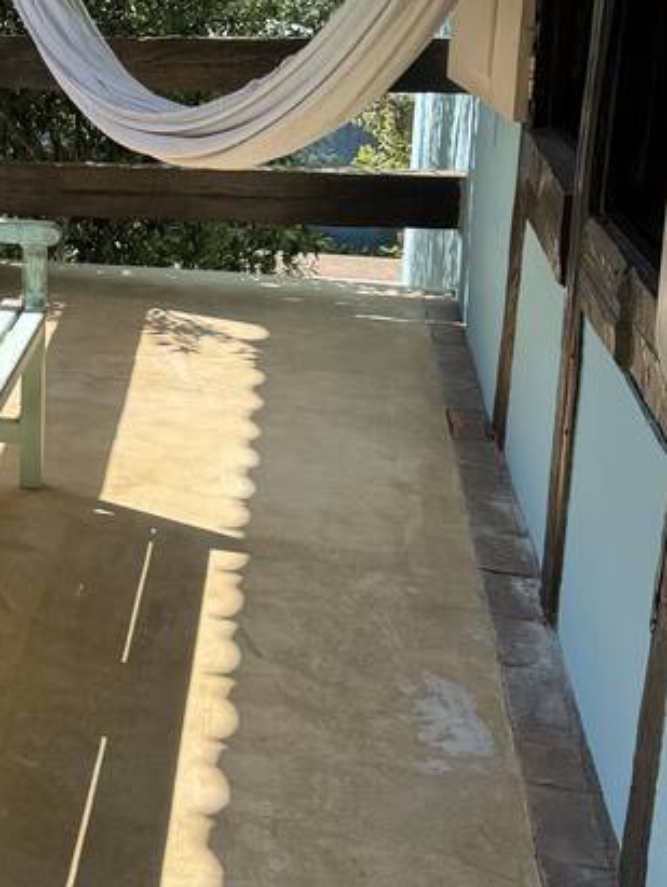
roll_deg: +0.1
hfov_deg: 21.1
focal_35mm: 63
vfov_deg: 29.9
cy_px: 155
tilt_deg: -11.0
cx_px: -203
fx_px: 1616
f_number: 1.78
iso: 80
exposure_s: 1/980
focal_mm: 6.76
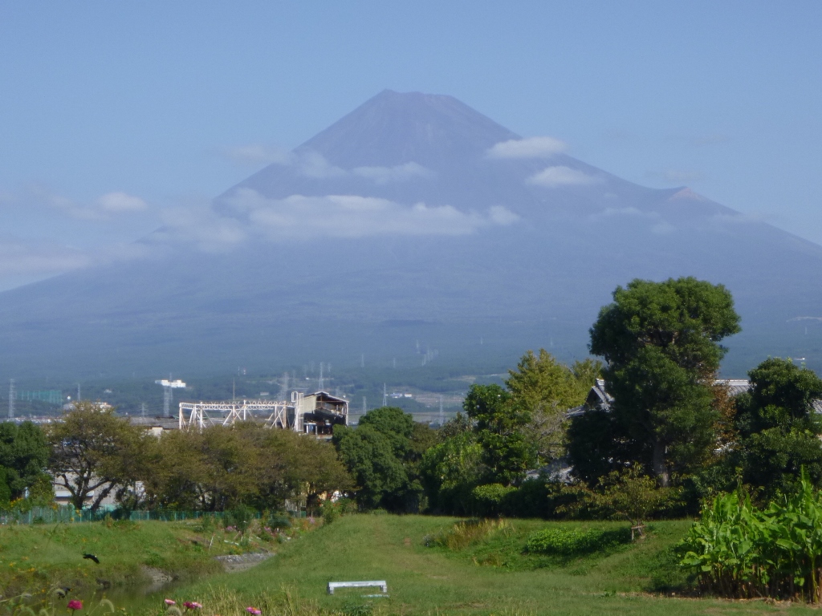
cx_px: 411
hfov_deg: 19.6
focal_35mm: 100
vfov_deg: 14.8
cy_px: 308
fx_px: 2375
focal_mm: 18
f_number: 5.7
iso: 100
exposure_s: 1/320
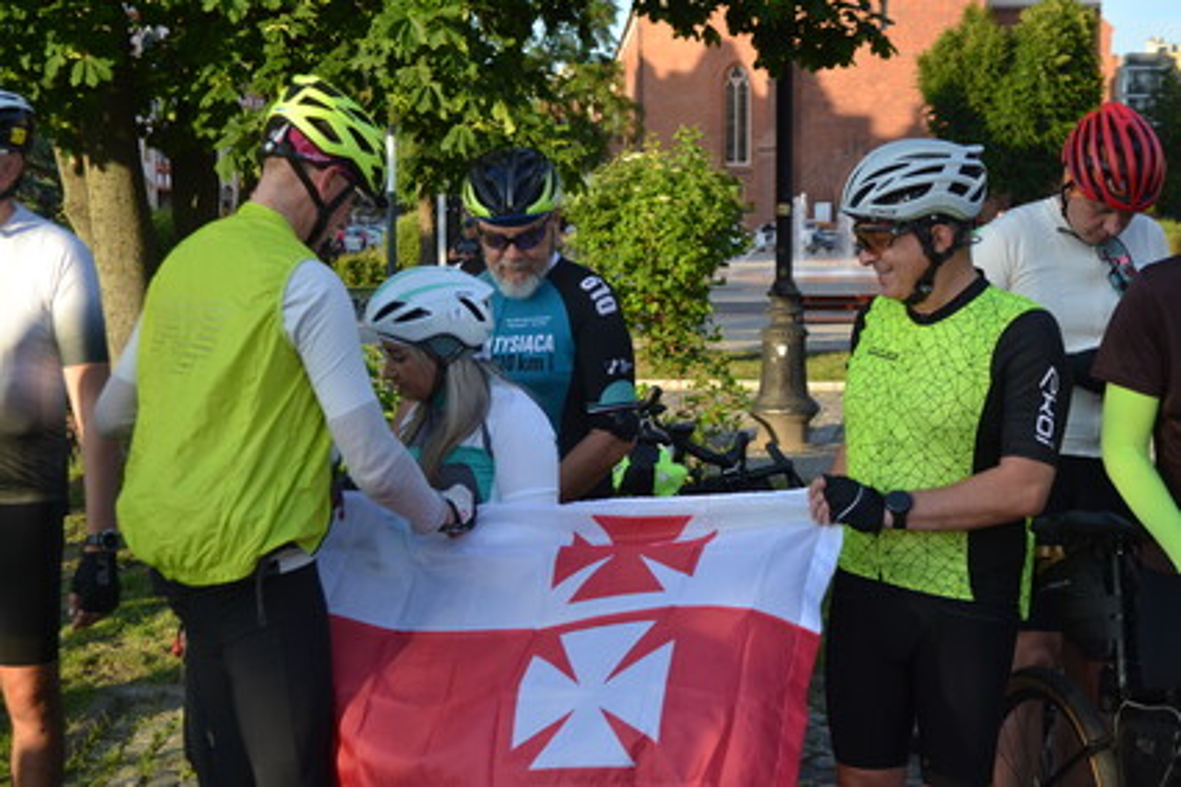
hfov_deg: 33.4
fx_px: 1968
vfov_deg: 22.6
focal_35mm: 60
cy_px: 394
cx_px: 590
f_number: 5.3
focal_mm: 40
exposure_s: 1/500
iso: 400
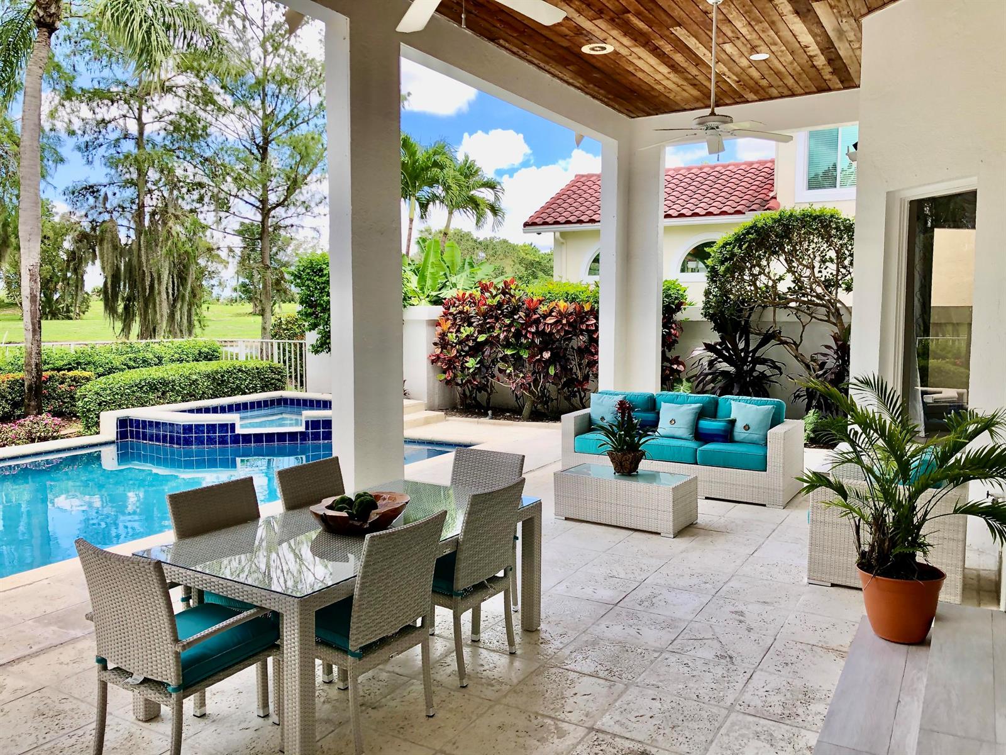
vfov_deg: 49.7
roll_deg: -0.1
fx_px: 814
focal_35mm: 28
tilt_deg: -3.7
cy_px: 378
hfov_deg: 63.4
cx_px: 503
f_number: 1.8
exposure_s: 1/228
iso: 20
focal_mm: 4
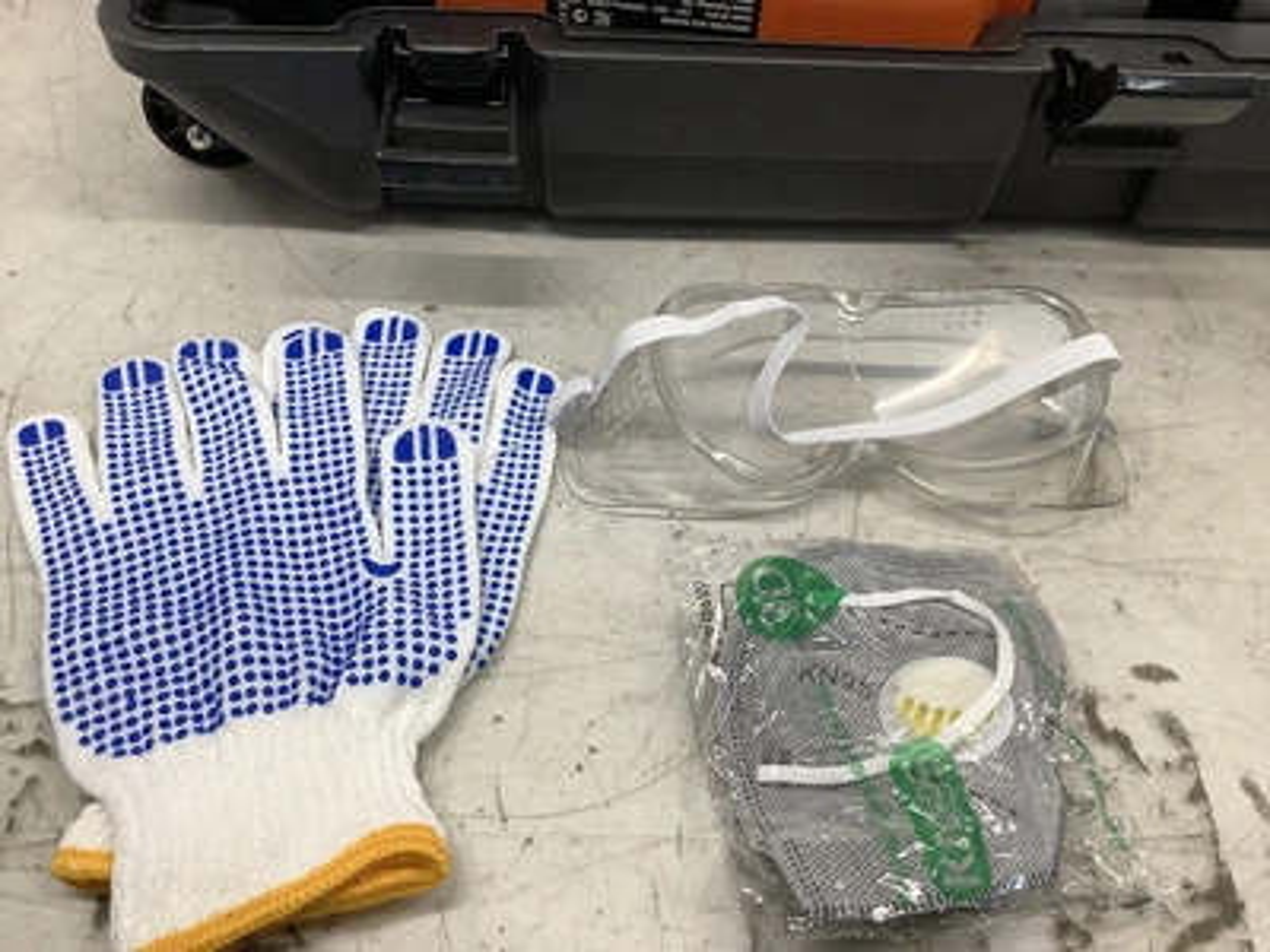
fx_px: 1137
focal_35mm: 31
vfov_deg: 45.4
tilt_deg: -49.1
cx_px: 635
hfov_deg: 58.4
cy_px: 476
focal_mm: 3.3
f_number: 2.4
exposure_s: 1/120
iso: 64
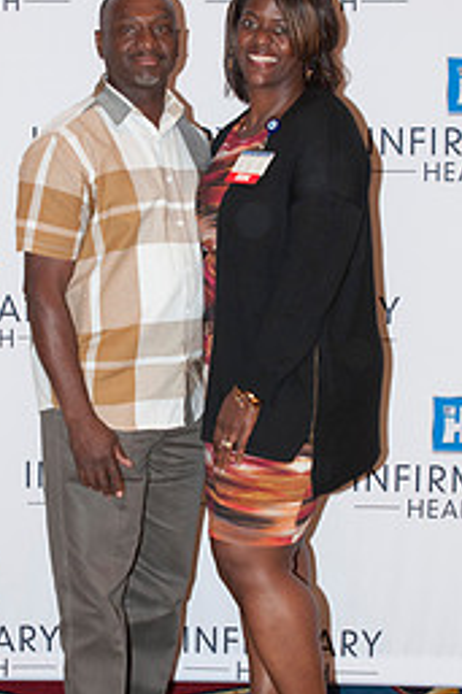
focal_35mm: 92
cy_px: 338
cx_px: 188
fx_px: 1773
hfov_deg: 14.8
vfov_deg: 22.2
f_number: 5.6
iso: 400
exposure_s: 1/60
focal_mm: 35
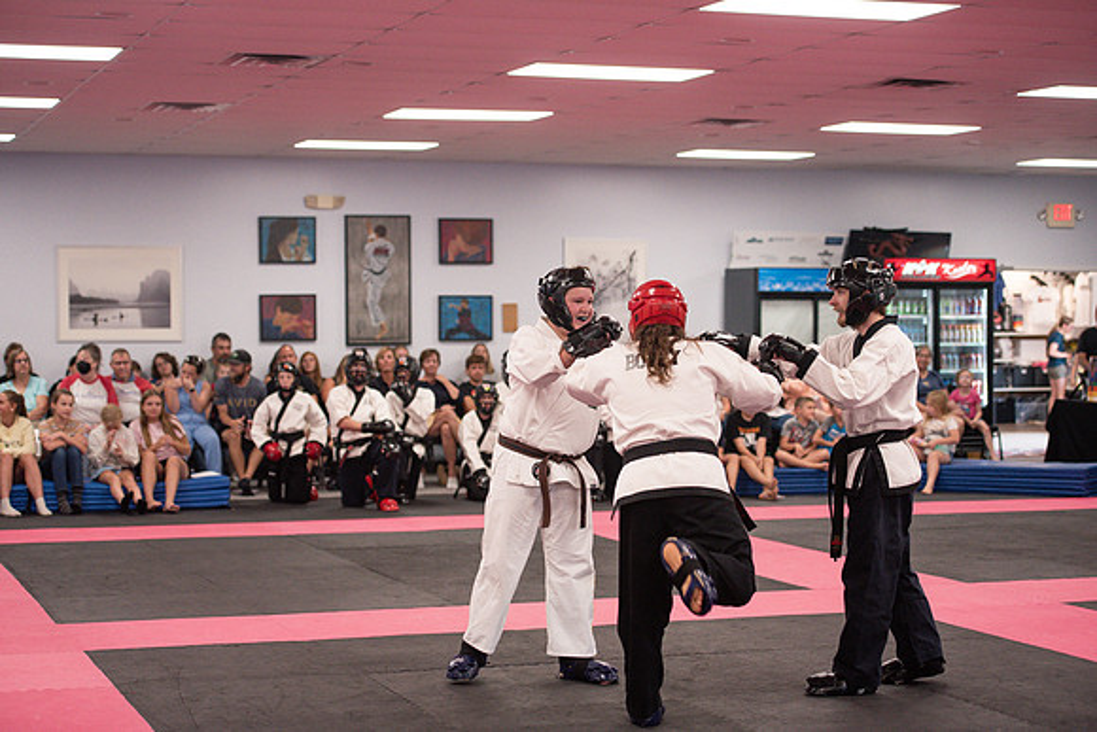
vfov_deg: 19.5
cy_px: 366
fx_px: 2133
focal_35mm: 70
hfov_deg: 28.8
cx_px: 548
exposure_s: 1/400
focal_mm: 70
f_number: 2.8
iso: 1600
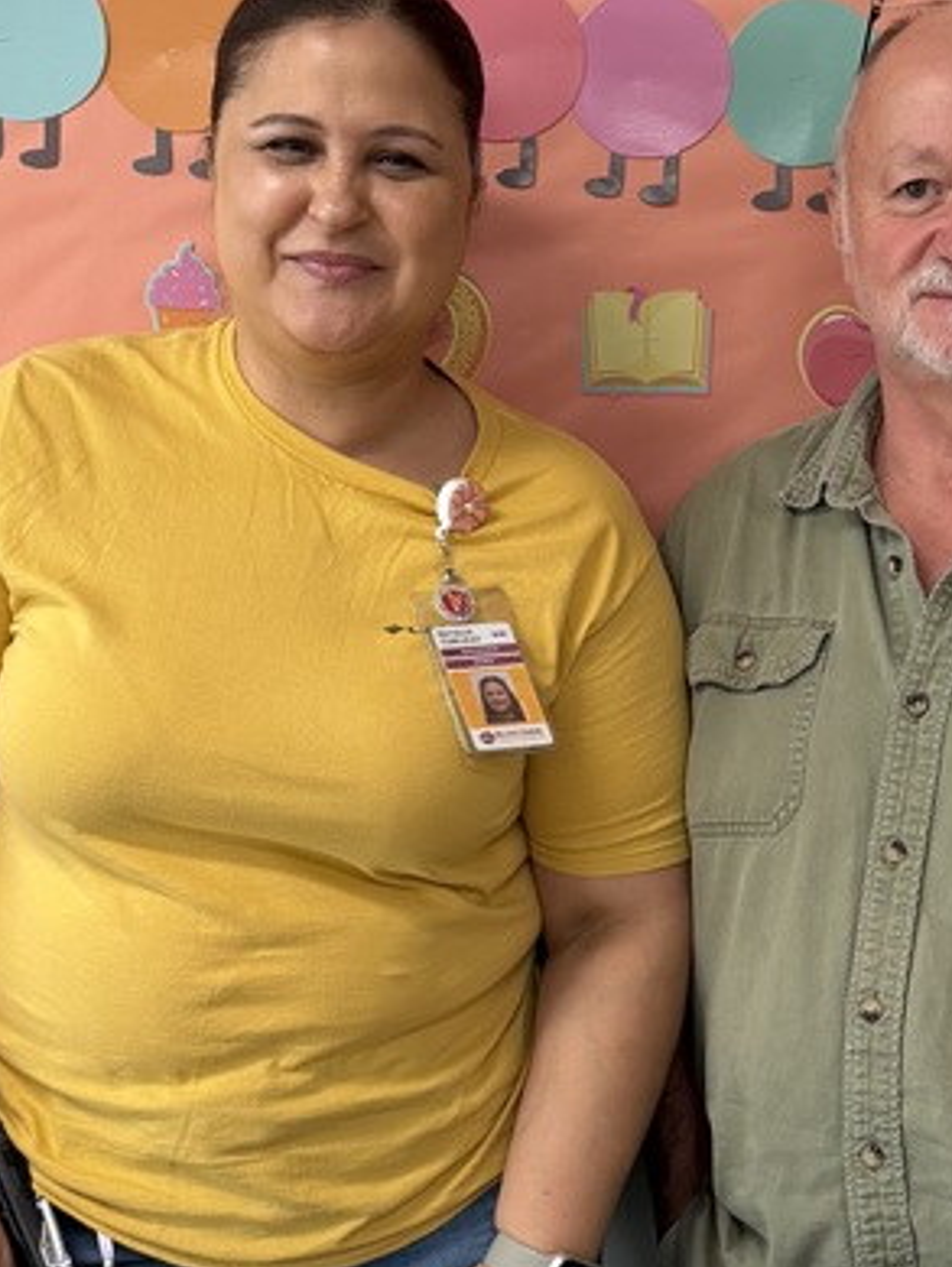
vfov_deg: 30.7
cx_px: 608
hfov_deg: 23.2
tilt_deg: -10.8
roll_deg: -1.5
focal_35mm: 63
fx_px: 2308
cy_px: 724
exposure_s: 1/60
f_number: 1.78
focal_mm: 6.76
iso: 200
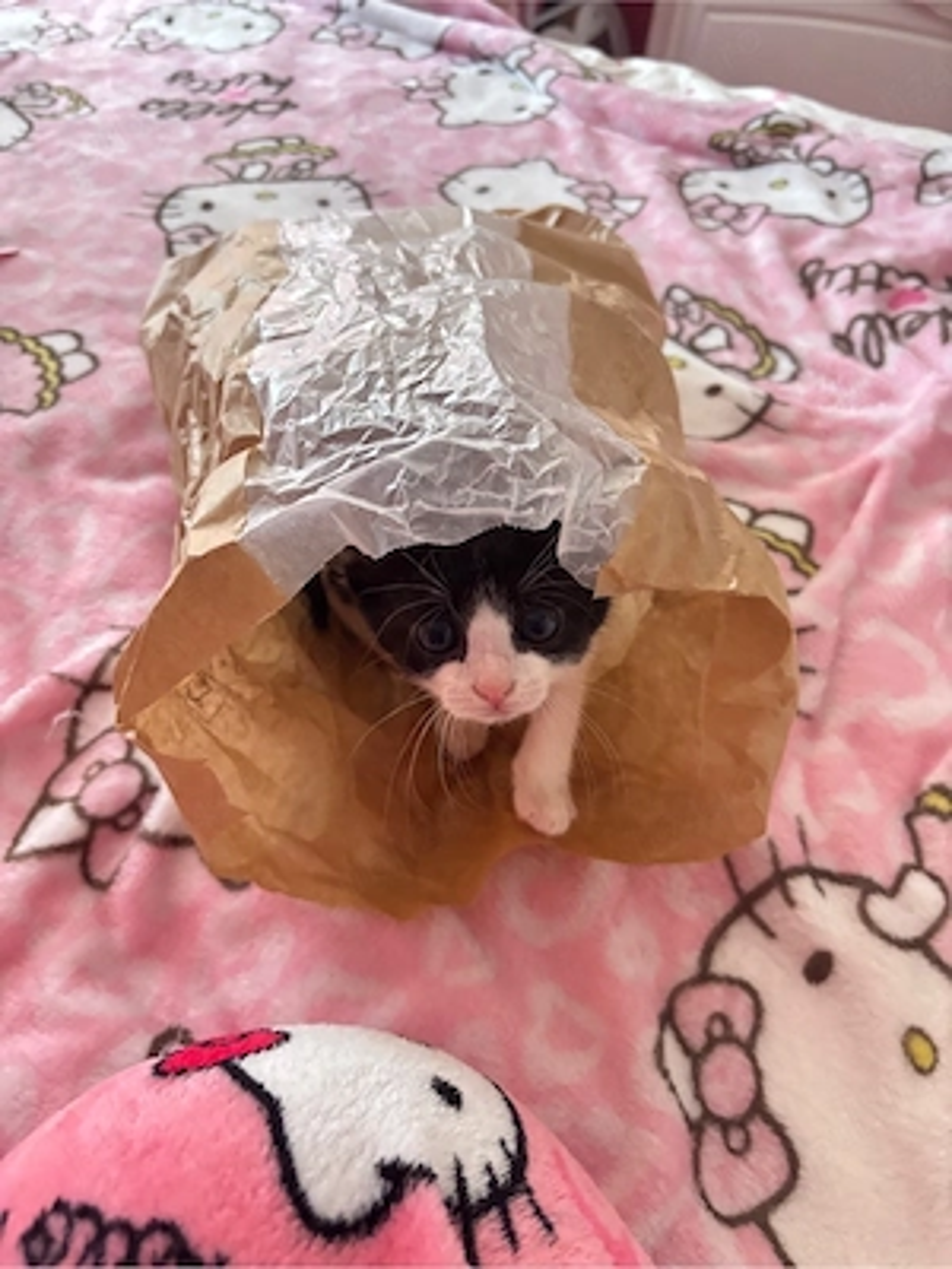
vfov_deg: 67.3
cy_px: 634
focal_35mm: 26
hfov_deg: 53.1
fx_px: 953
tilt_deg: -46.6
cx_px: 476
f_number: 1.6
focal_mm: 5.96
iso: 640
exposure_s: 1/40
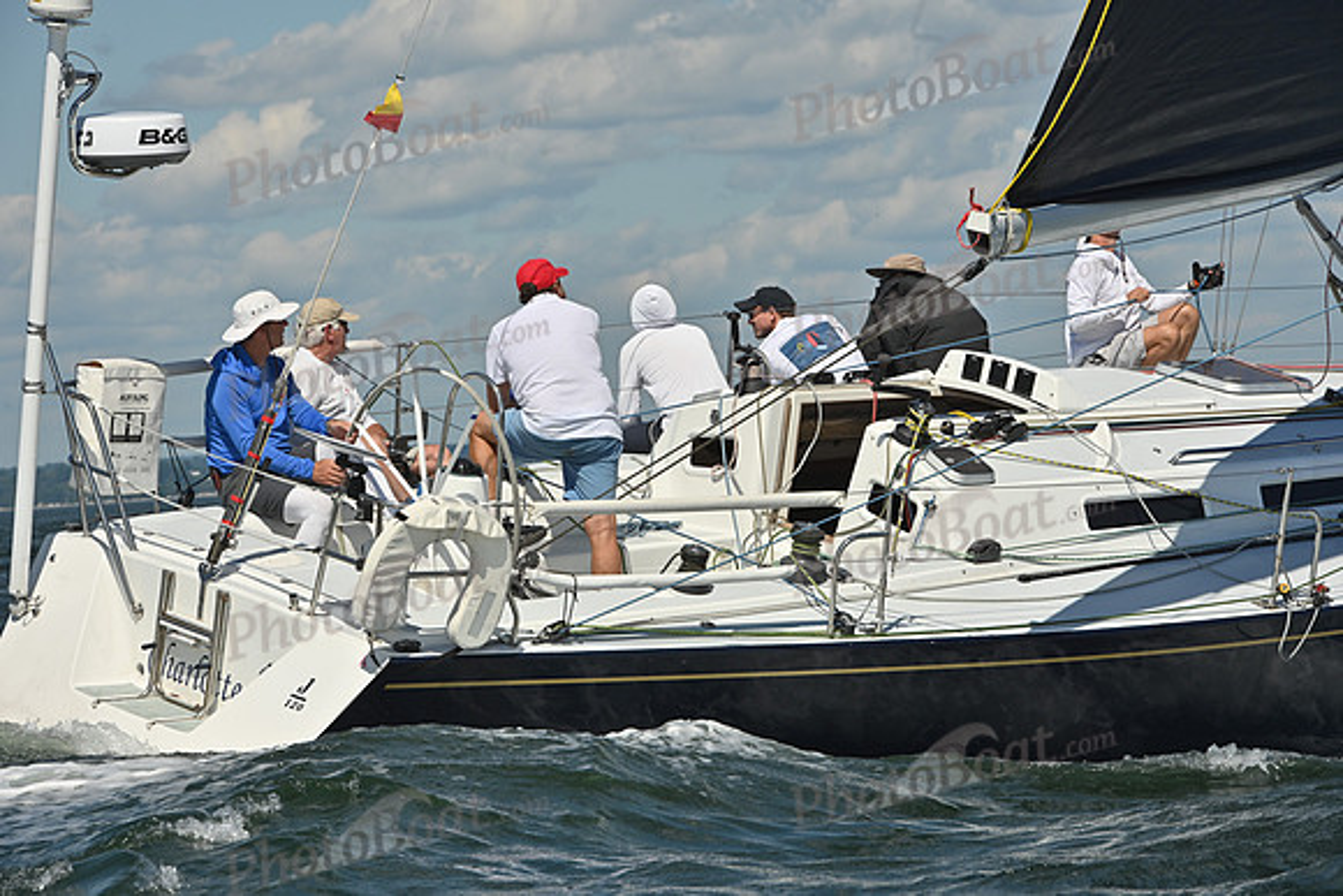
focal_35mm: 180
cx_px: 672
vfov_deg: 7.6
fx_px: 6716
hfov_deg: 11.4
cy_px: 448
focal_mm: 180
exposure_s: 1/1000
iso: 250
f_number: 13
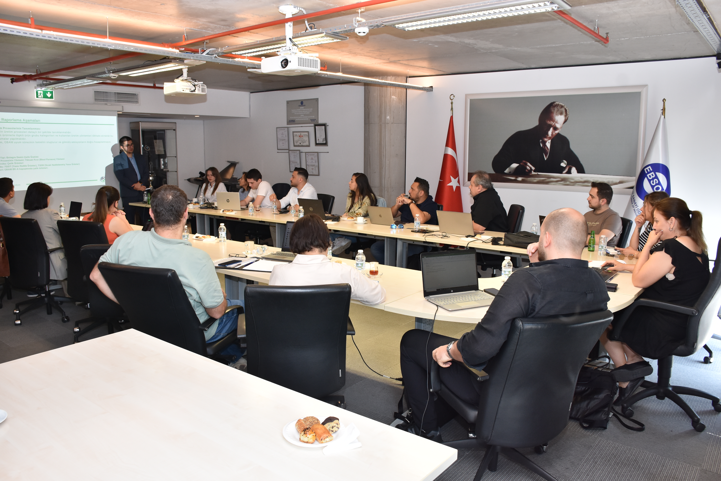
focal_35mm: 27
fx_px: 541
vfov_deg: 48.0
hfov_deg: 67.4
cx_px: 360
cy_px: 240
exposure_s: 1/60
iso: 640
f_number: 6.3
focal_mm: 18
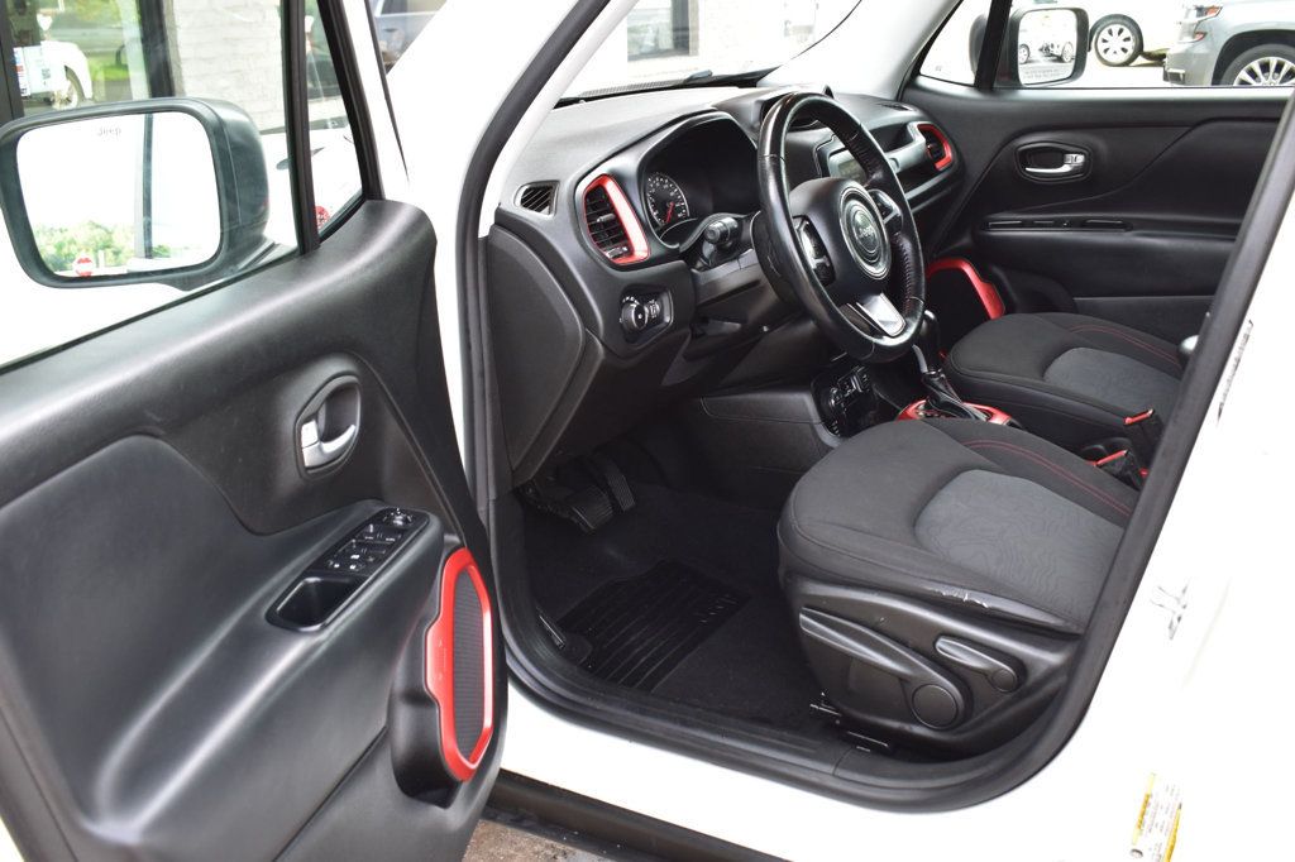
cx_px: 648
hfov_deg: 53.1
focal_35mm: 36
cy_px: 431
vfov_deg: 36.8
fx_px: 1295
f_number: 7.1
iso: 400
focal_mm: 24
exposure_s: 1/30
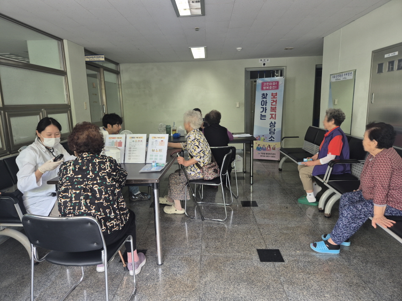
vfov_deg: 58.9
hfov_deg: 73.9
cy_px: 150
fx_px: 267
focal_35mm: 23
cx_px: 201
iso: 64
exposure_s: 1/60
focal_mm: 5.4
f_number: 1.8
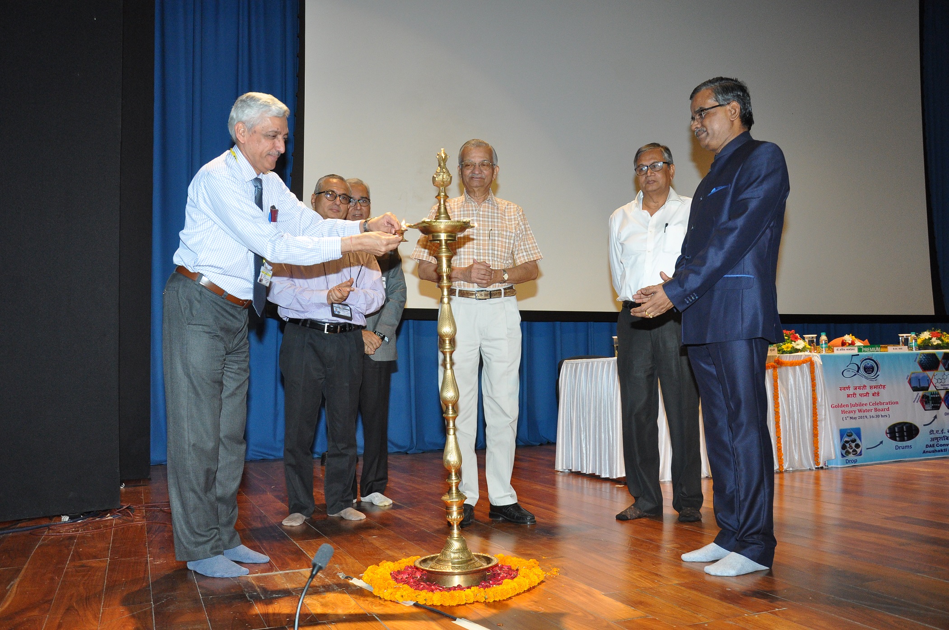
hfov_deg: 59.6
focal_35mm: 32
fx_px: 829
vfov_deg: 41.6
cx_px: 474
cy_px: 315
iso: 1250
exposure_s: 1/125
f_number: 5.6
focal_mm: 21
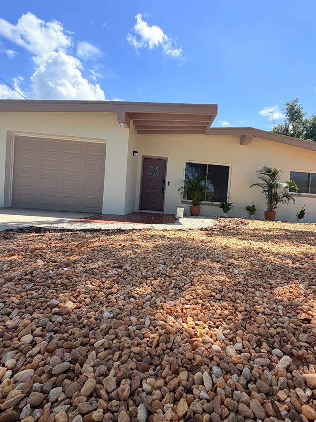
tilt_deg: -1.4
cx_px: 181
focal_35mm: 17
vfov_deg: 91.0
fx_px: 207
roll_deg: -5.1
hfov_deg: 74.3
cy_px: 212
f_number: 2.2
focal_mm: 2.22
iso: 25
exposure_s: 1/770
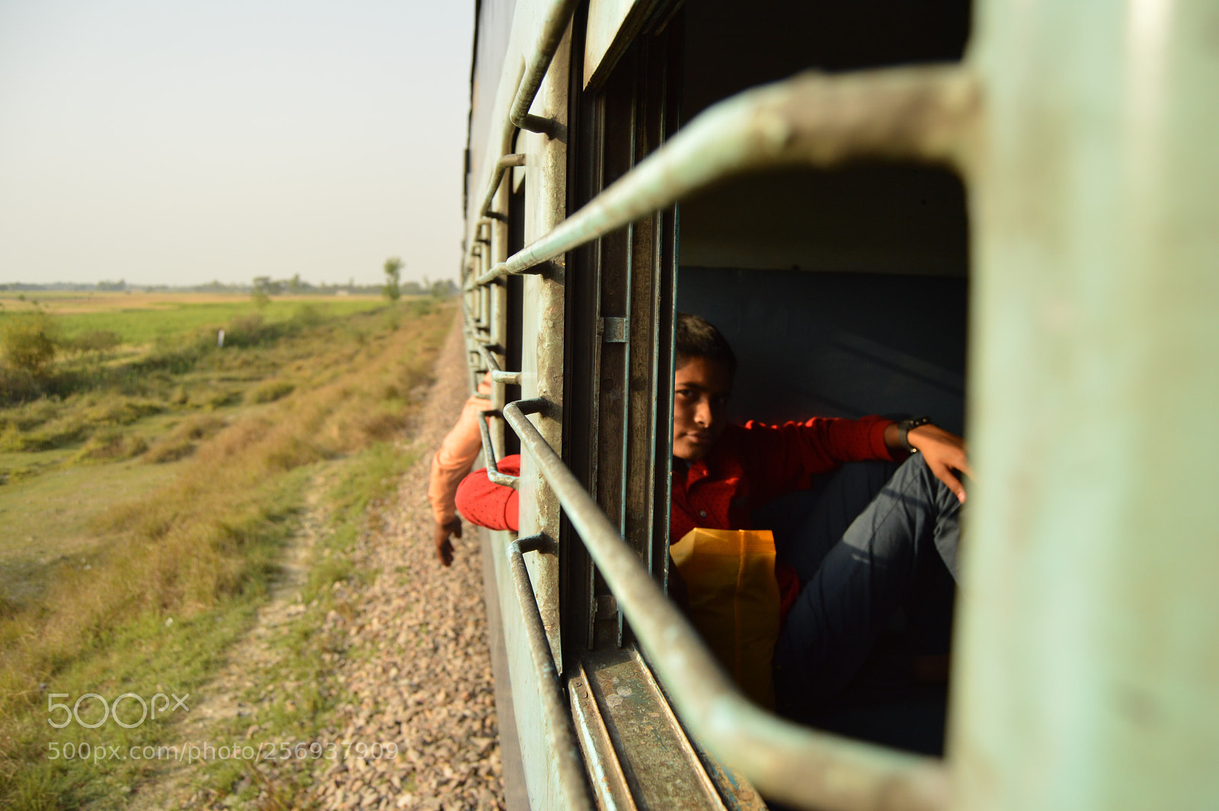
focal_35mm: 27
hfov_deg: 67.4
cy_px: 406
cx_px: 610
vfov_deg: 47.9
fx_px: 913
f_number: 4
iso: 250
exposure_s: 1/800
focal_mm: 18
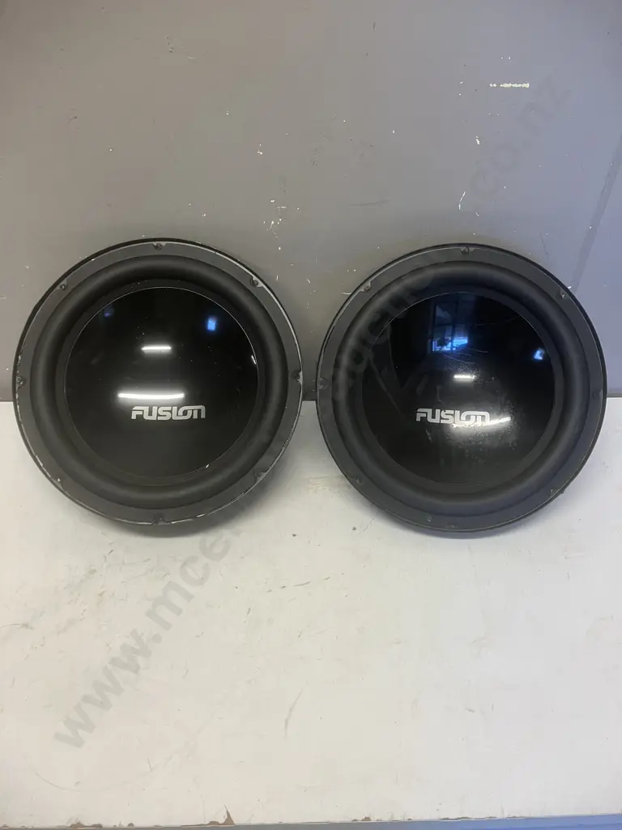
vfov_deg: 63.4
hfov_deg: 49.7
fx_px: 671
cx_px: 311
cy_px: 415
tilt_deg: -43.2
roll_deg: -2.4
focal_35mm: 28
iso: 80
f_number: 1.8
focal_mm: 3.99
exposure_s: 1/50
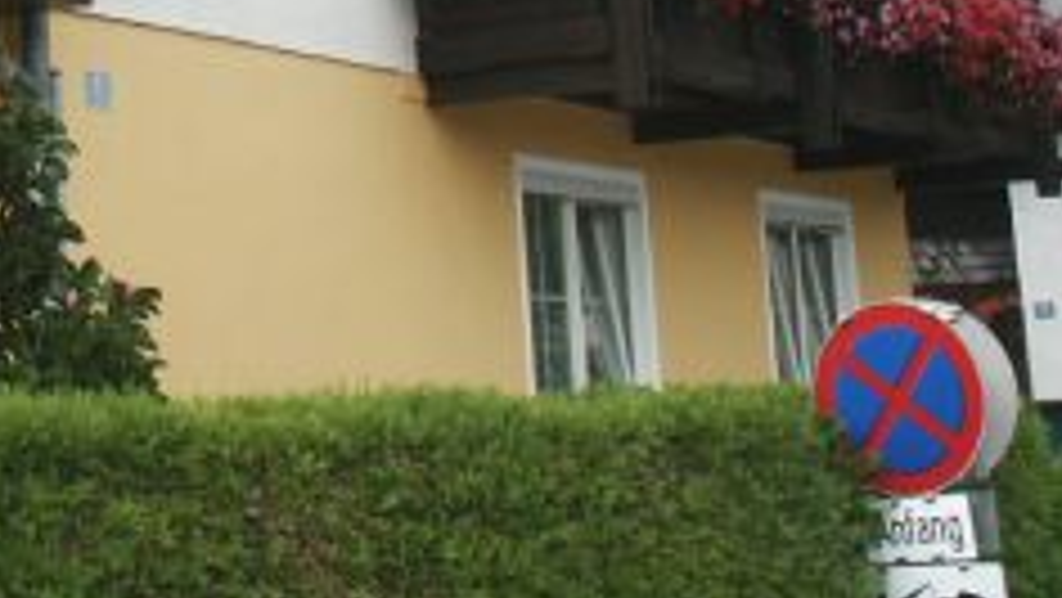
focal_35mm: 97
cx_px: -99
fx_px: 2733
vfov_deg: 11.9
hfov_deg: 20.9
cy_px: -319
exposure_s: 1/90
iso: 64
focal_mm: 7.18
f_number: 6.7
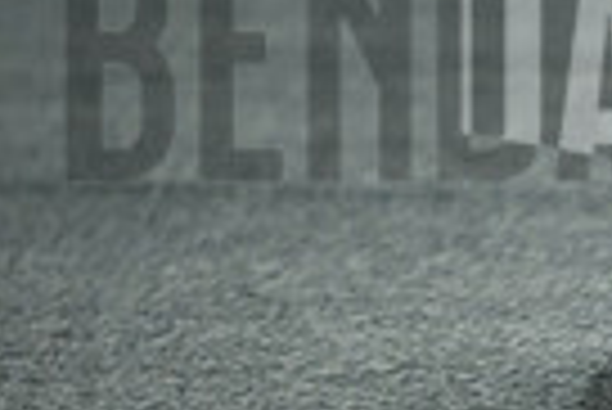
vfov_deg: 1.1
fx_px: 21783
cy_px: 65
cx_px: 1012
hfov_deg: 1.6
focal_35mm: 1280
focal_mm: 200
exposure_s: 1/3200
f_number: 2
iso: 1000
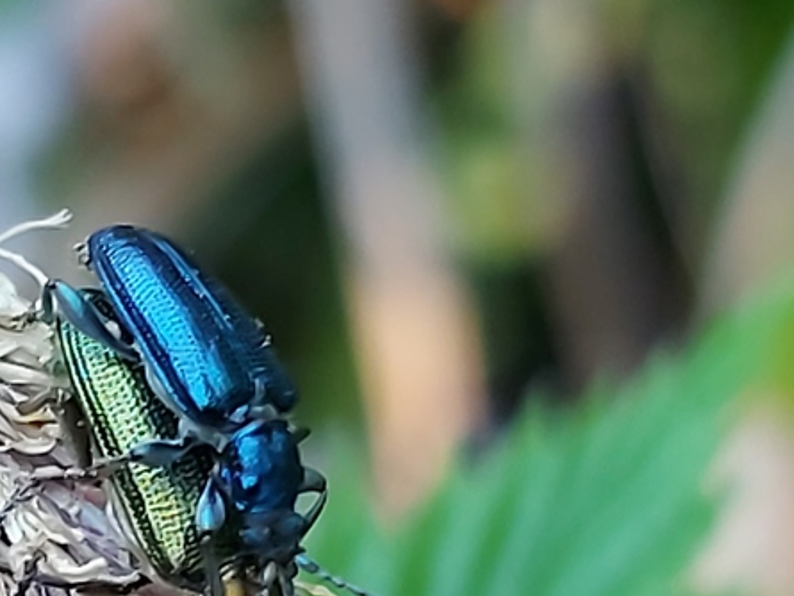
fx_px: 1055
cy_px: 469
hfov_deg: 38.5
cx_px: 85
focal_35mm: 46
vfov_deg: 30.8
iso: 80
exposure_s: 1/50
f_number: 1.8
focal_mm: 5.23
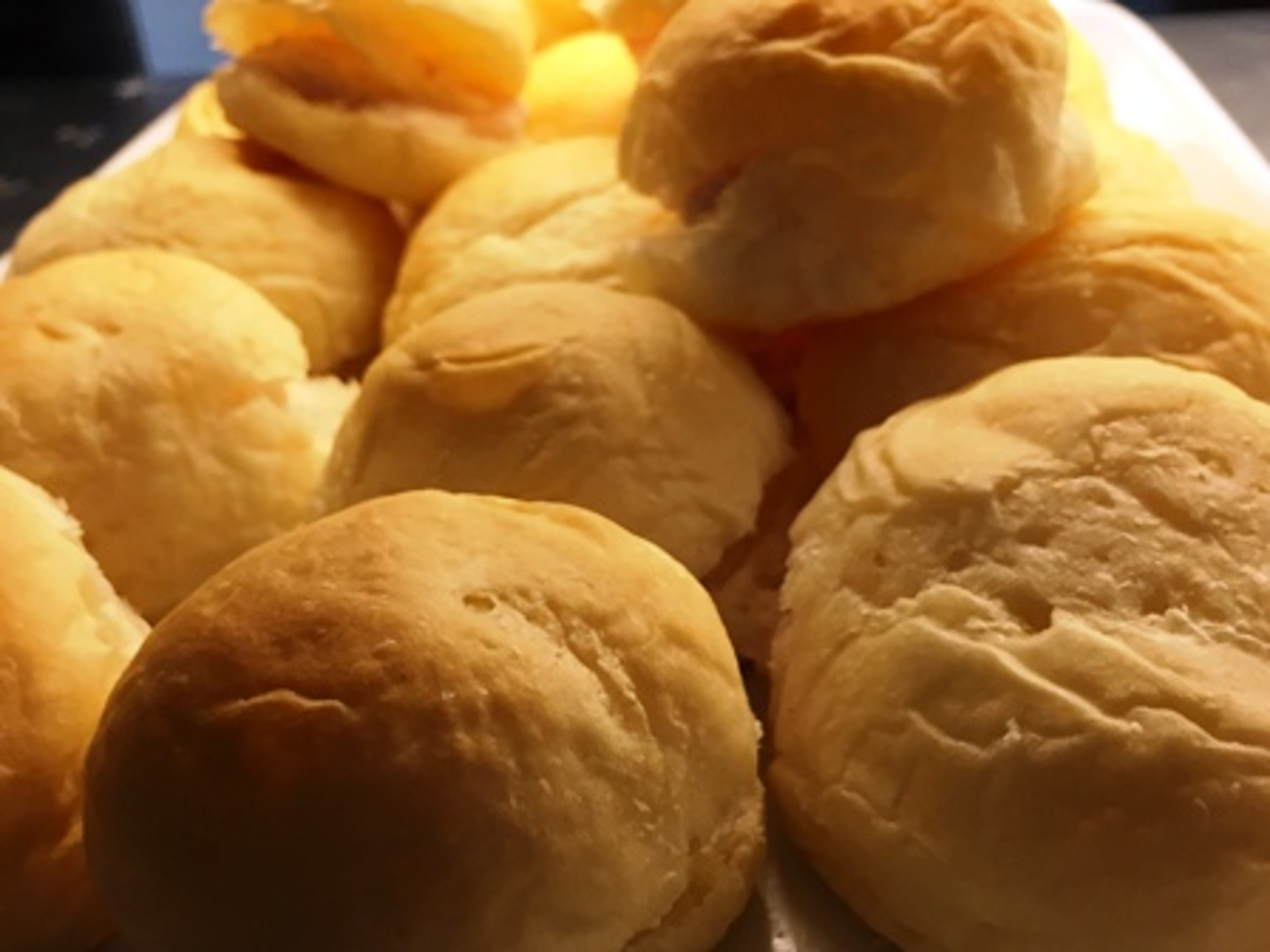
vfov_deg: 48.2
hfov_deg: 61.7
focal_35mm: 29
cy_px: 476
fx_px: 1064
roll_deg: +5.8
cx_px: 635
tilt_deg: -29.2
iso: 32
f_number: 2.2
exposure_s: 1/40
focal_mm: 4.15
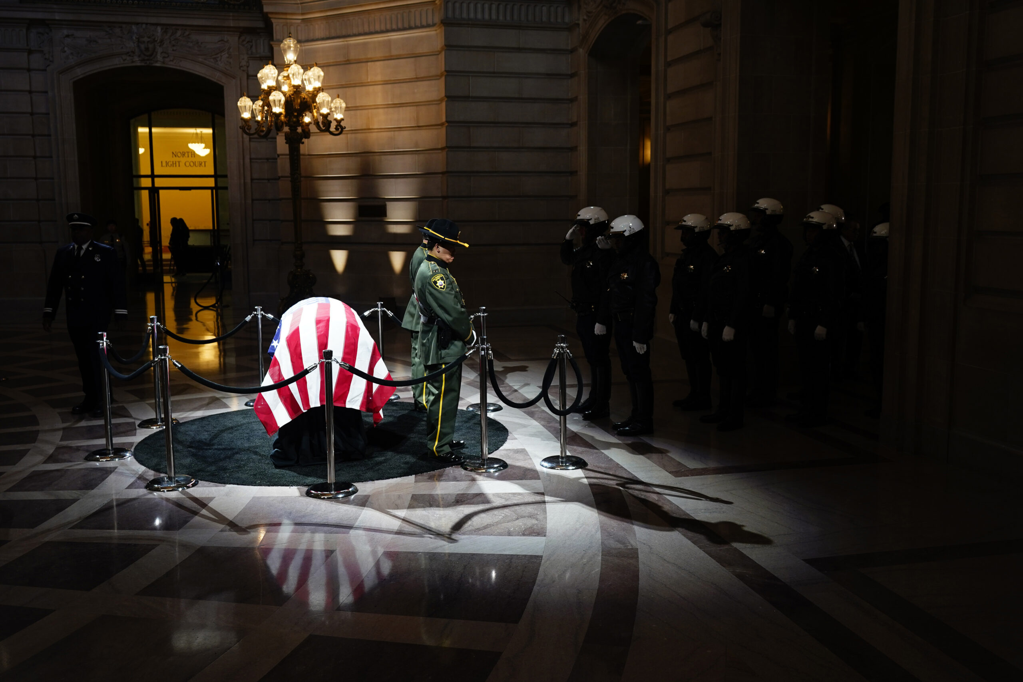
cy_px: 341
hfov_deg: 54.4
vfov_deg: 37.9
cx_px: 512
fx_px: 995
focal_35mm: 35
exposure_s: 1/125
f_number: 4
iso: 800
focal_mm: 35
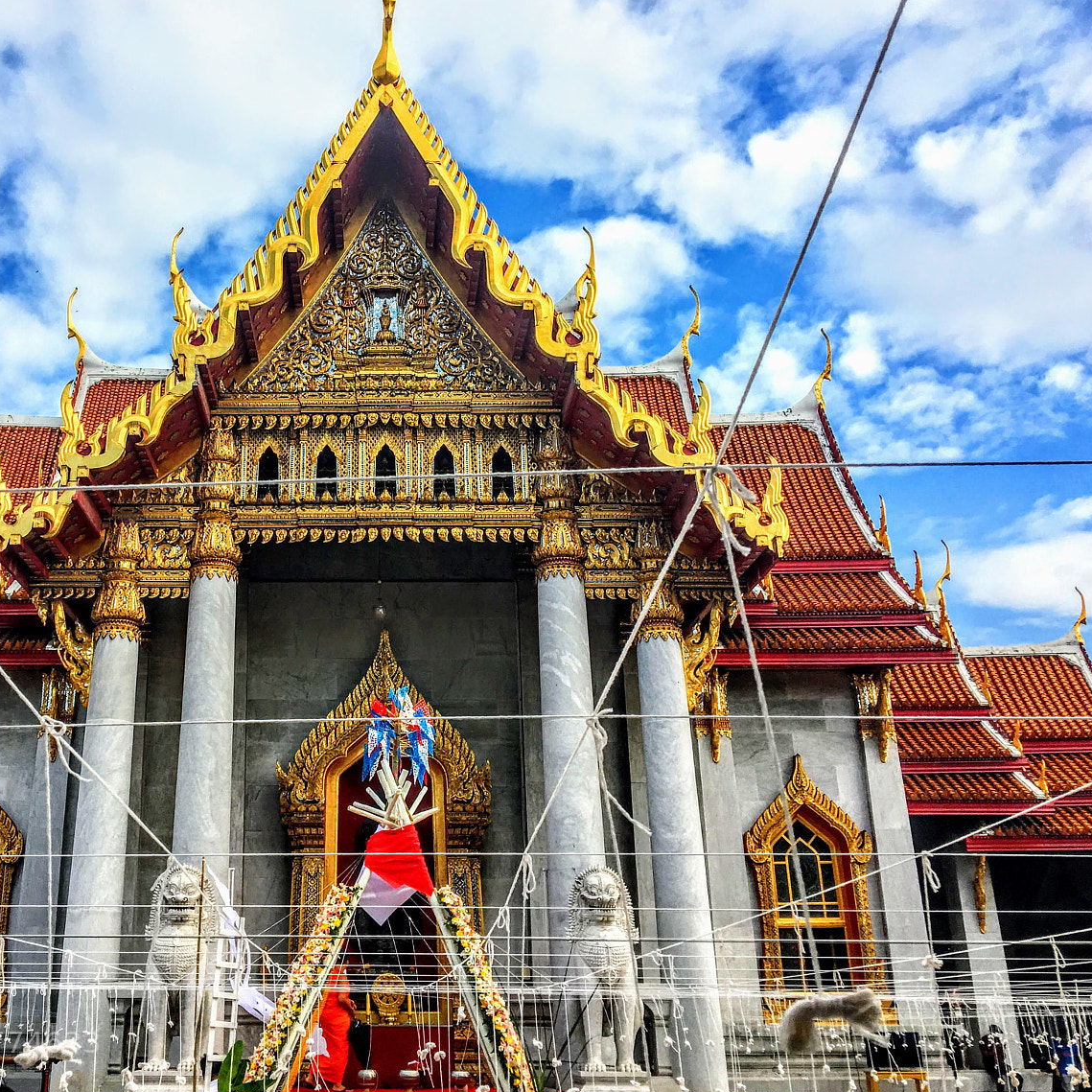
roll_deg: -0.3
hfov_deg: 45.4
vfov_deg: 46.0
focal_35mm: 36
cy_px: 543
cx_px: 365
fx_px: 1285
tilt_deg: +20.7
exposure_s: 1/1282
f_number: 2.2
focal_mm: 4.15
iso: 25
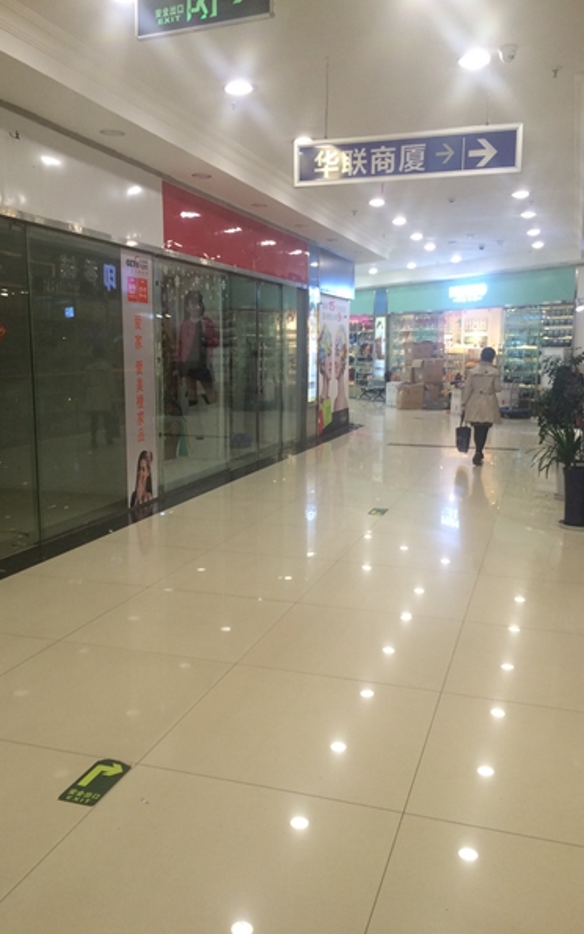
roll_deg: -0.4
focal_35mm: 31
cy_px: 465
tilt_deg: -10.0
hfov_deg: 40.6
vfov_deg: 61.2
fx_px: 789
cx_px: 283
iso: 64
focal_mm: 4.15
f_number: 2.2
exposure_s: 1/33
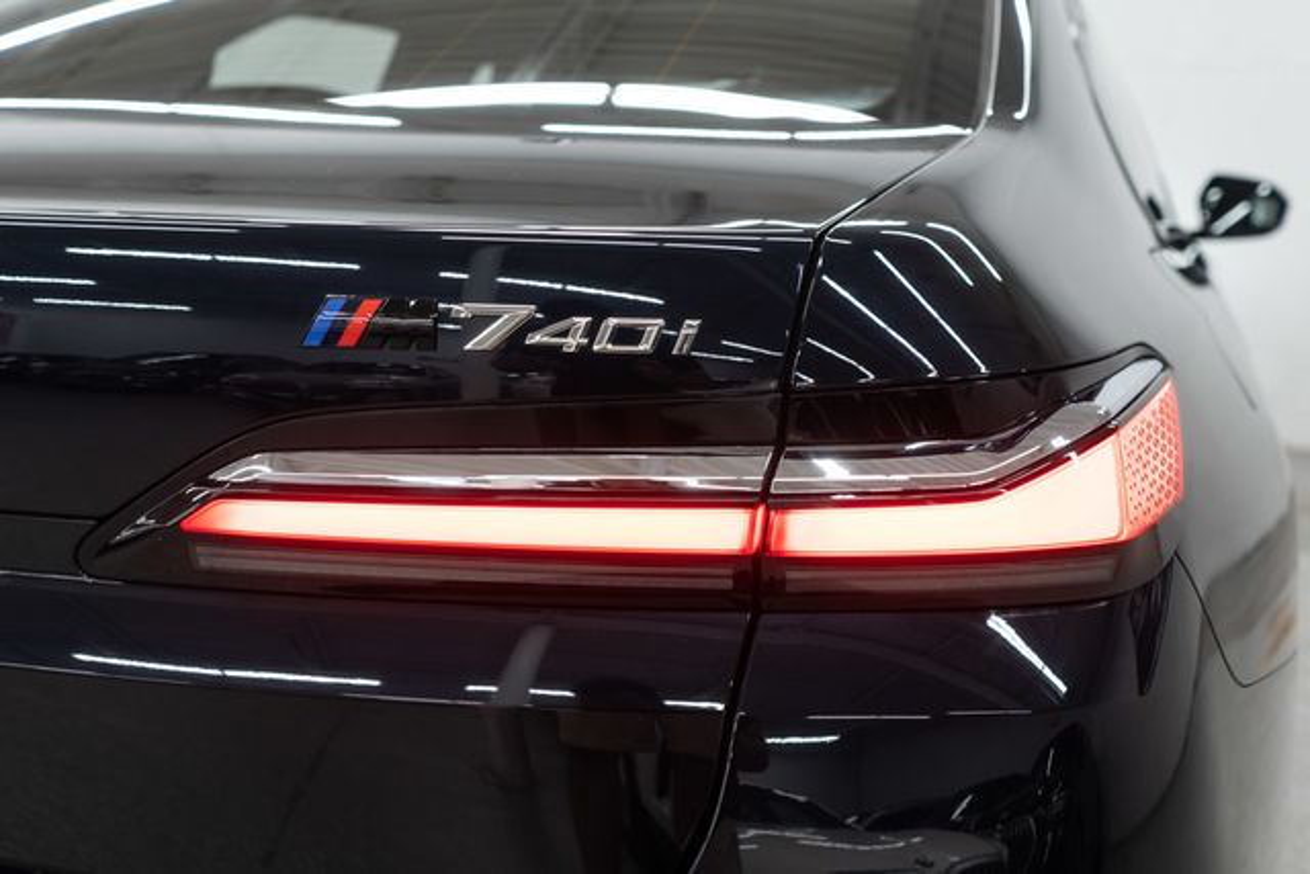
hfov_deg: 46.4
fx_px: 1529
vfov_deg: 31.9
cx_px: 655
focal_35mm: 42
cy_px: 437
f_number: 3.2
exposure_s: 1/50
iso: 200
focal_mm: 28
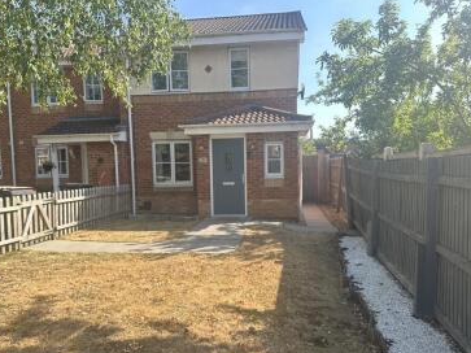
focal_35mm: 28
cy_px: 198
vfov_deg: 49.6
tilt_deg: -4.2
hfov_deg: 63.5
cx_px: 239
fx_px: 381
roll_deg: +1.6
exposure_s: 1/604
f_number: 1.78
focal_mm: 6.86
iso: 80
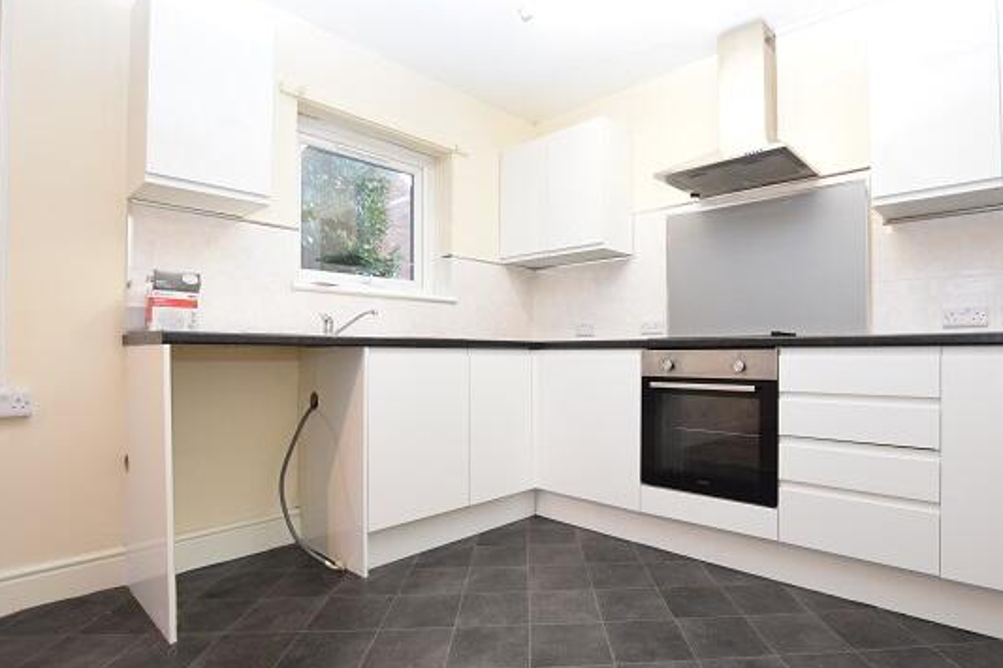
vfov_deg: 67.3
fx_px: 501
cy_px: 350
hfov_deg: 89.5
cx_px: 566
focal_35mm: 18
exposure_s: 1/80
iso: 800
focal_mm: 10
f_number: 4.5
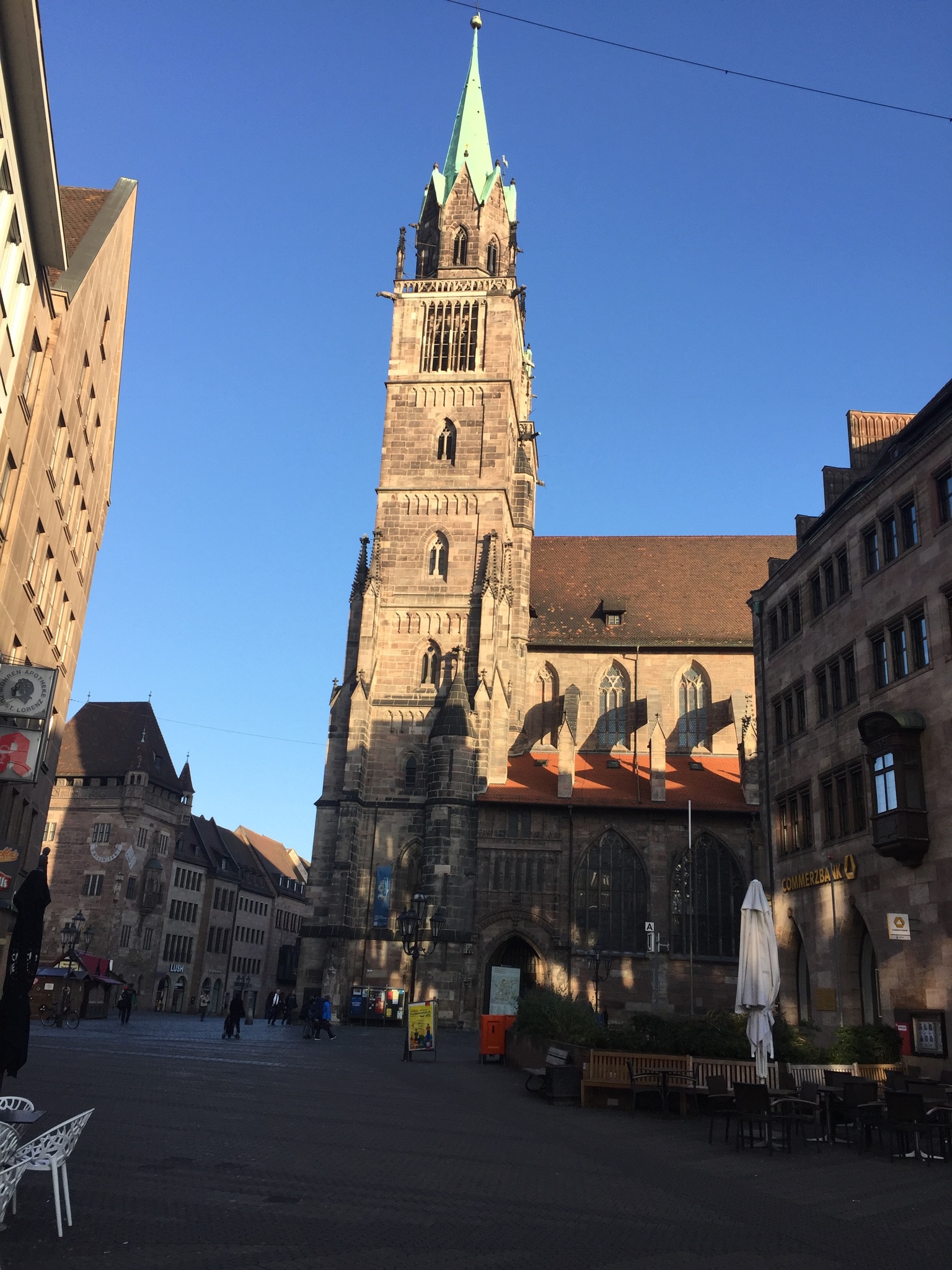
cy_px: 635
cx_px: 476
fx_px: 1063
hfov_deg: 48.2
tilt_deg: +19.8
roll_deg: -3.8
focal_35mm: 29
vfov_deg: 61.7
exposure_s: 1/920
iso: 32
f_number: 2.2
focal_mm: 4.15
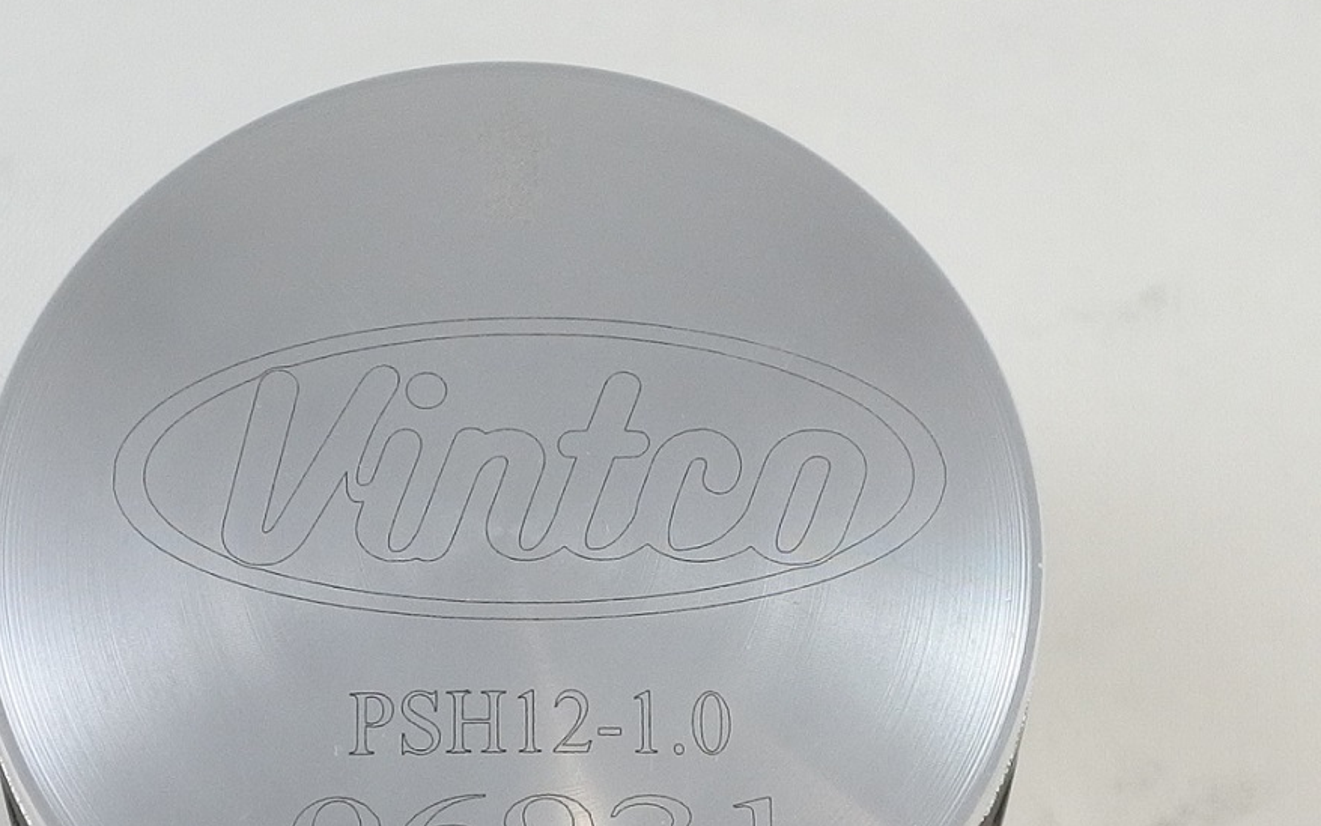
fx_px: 2844
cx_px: 523
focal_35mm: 79
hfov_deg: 26.1
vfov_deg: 16.4
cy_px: 642
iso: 450
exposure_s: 1/125
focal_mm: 15.3
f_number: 4.2
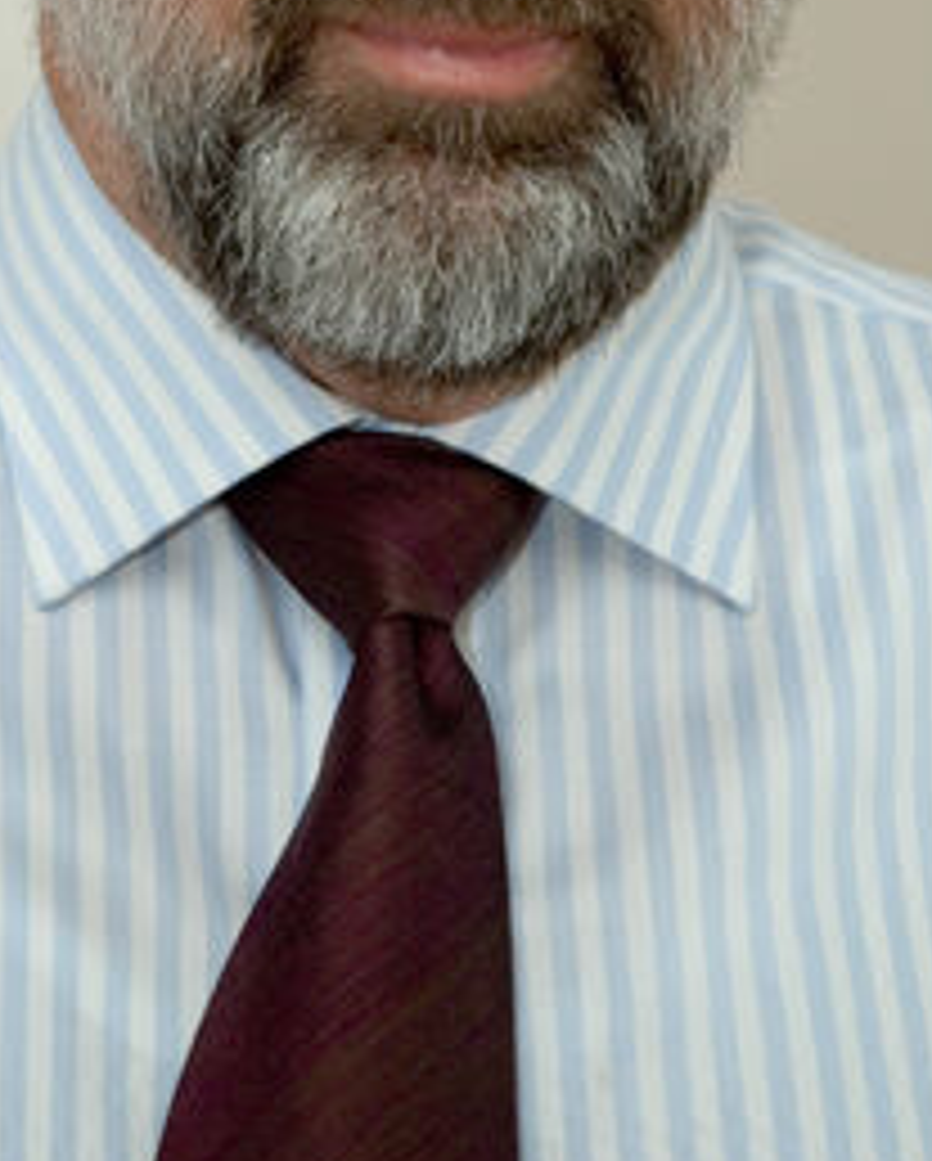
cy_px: 29
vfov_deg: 11.9
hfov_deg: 9.7
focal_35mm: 160
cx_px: 412
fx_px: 5507
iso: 320
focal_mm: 56
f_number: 4.5
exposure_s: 1/60
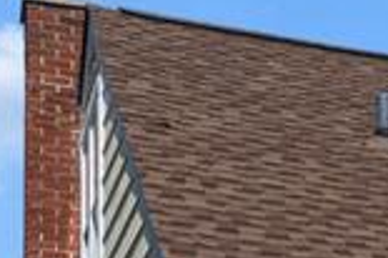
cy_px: 624
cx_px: 726
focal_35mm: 145
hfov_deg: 12.7
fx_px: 1561
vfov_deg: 8.6
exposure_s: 1/400
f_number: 8
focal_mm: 22
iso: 100
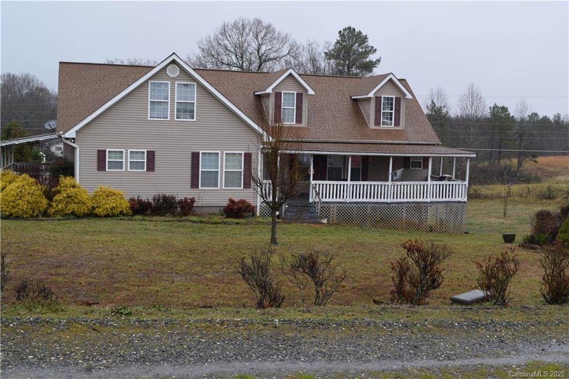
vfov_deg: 30.8
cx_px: 284
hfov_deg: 45.0
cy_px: 190
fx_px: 687
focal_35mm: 44
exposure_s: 1/200
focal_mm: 29
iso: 400
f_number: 7.1
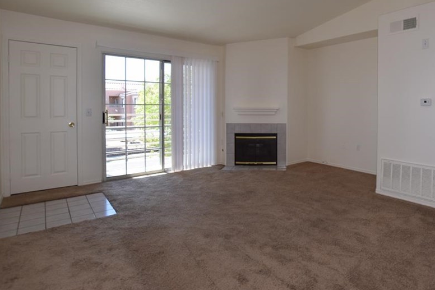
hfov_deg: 78.3
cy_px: 116
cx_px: 294
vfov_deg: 59.0
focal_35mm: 21
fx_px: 254
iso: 400
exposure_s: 1/160
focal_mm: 10
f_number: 6.3
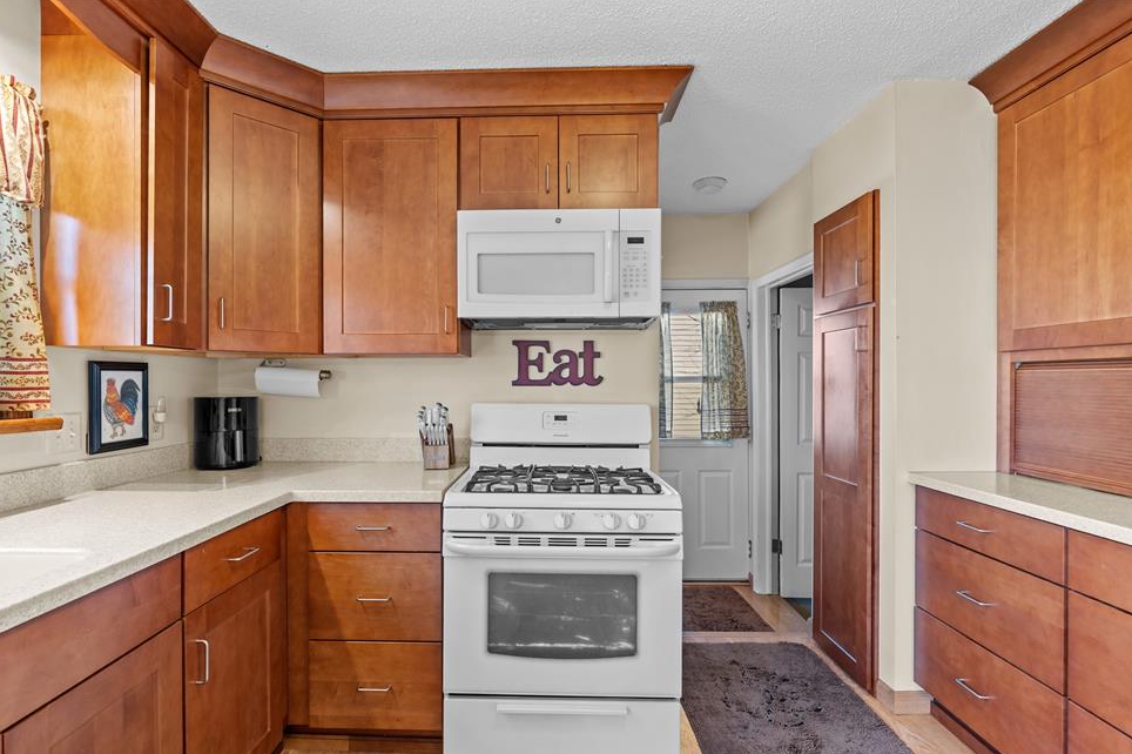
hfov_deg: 93.2
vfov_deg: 70.3
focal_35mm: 17
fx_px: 534
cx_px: 534
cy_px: 398
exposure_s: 1/30
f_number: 3.5
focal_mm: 16
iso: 800
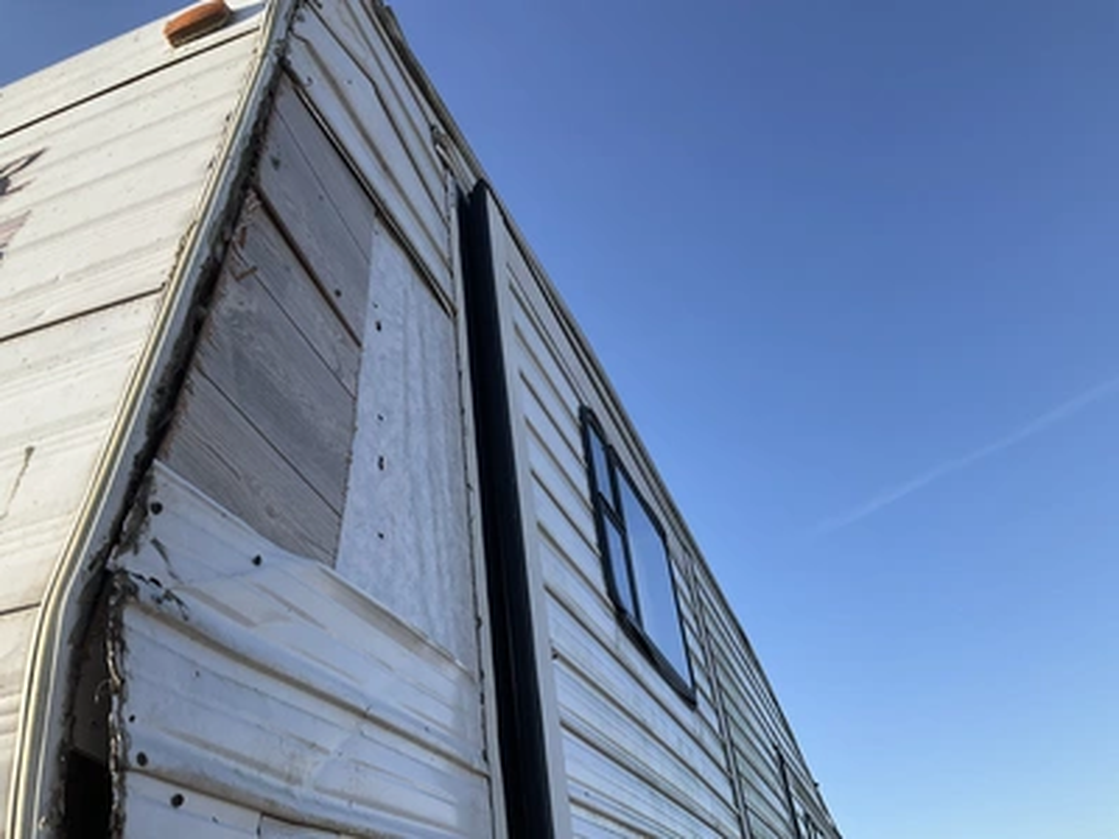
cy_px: 420
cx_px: 560
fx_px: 937
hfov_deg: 61.7
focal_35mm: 29
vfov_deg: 48.2
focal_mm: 3
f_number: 1.8
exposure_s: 1/1121
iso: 25
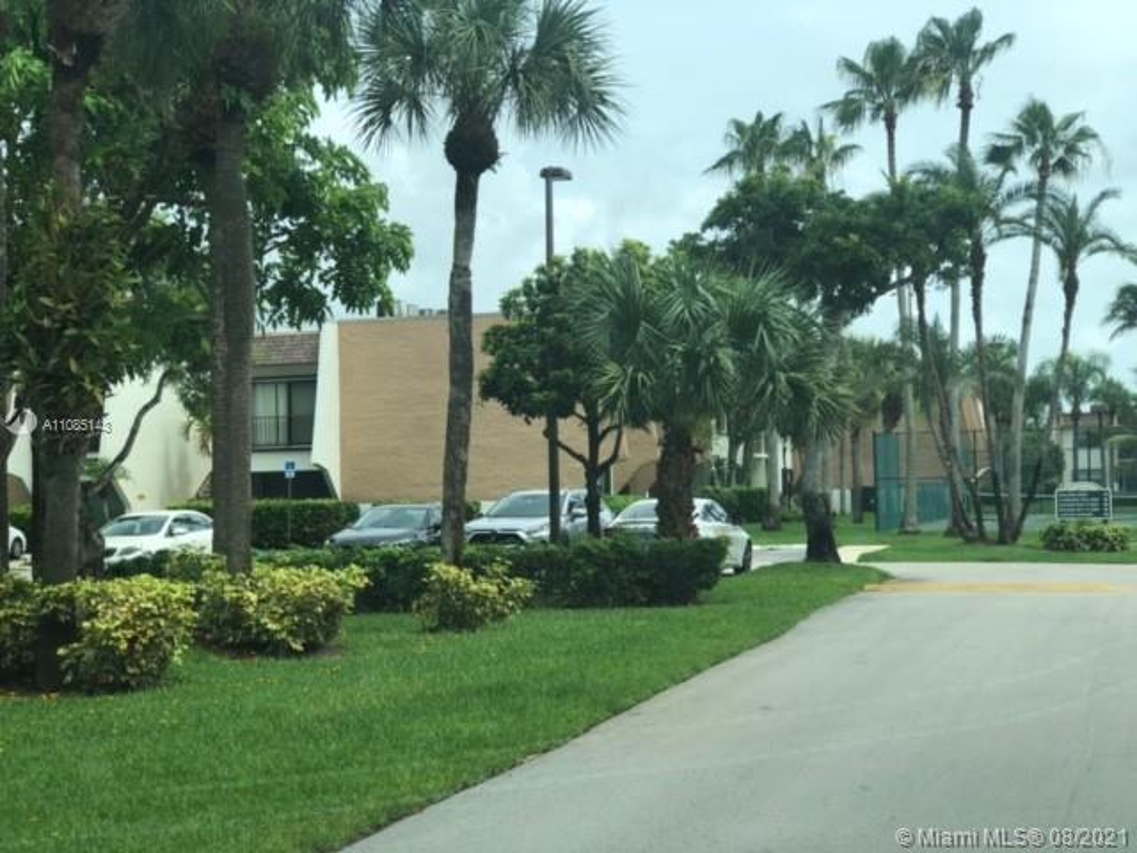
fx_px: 1872
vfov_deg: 25.7
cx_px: 568
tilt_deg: +1.5
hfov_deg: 33.8
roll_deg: +0.1
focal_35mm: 57
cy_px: 426
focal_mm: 6.6
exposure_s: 1/481
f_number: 2.8
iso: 20
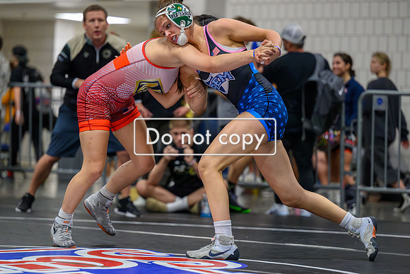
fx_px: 1753
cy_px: 156
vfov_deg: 8.9
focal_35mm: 154
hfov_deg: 13.3
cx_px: 200
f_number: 2.8
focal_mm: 135
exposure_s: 1/800
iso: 11400
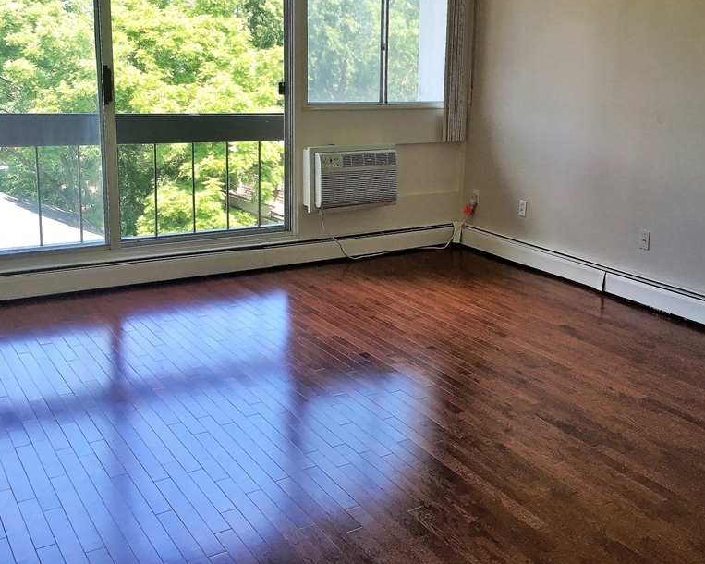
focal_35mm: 38
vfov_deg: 39.0
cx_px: 421
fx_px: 793
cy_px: 233
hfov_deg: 47.7
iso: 32
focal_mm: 4.15
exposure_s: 1/120
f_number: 2.2
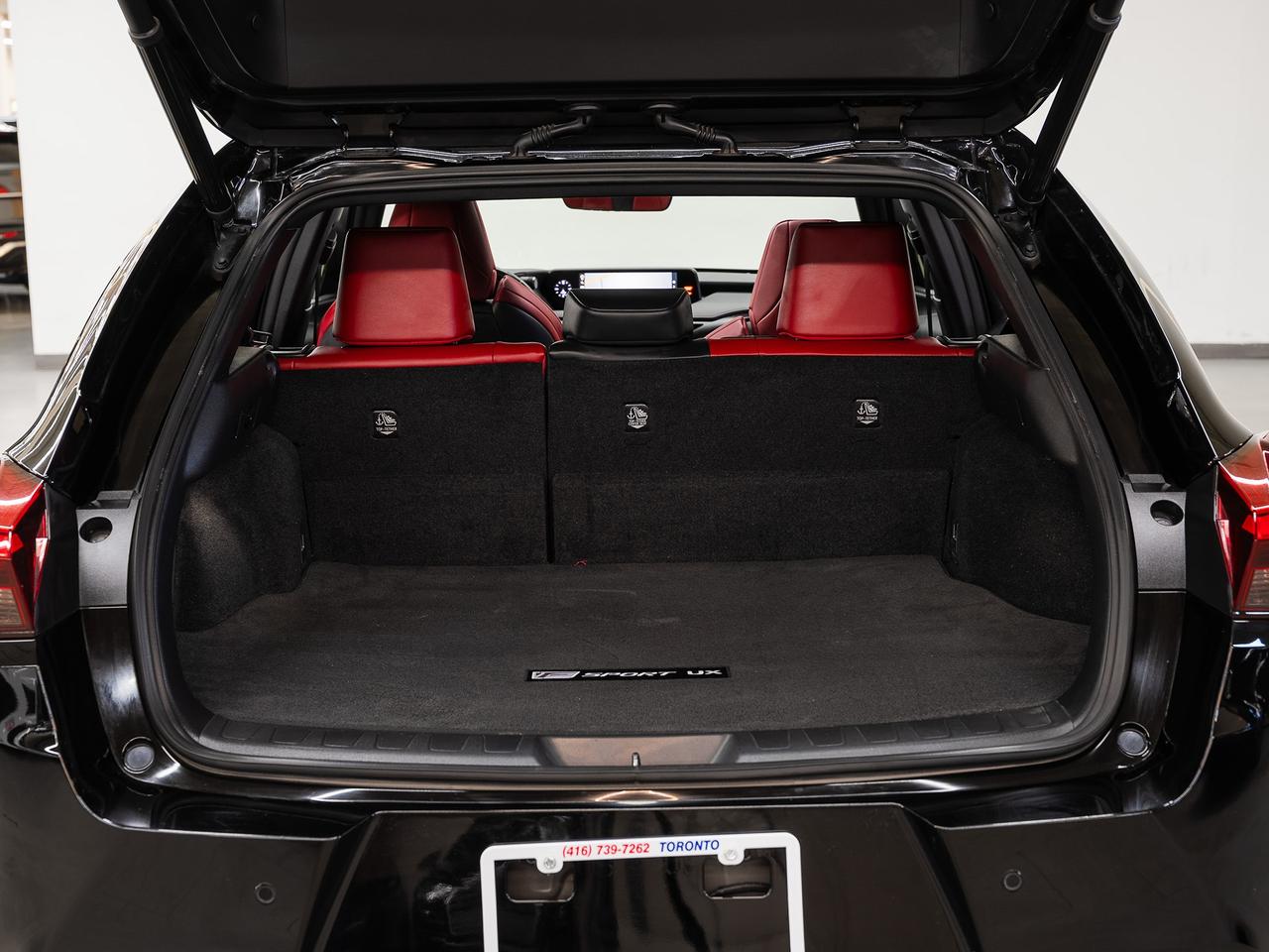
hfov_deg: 40.3
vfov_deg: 30.7
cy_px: 476
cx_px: 634
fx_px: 1731
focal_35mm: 47
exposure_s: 1/2.5
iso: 100
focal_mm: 42.8
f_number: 5.6
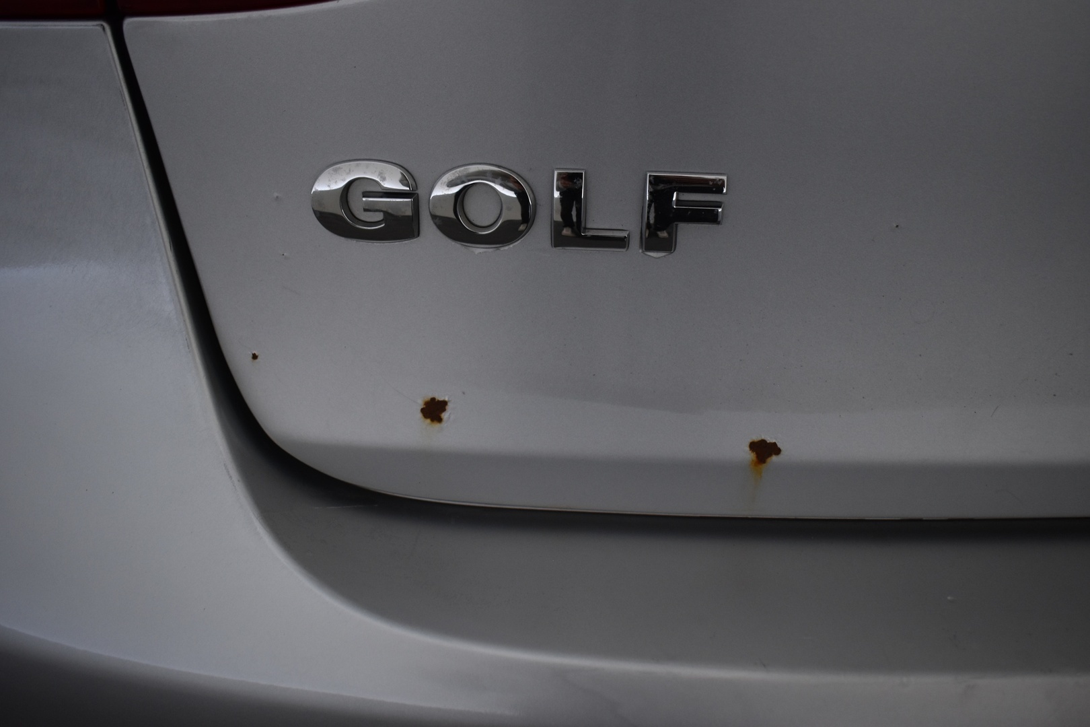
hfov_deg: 53.1
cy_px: 364
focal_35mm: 36
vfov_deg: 36.9
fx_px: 1090
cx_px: 545
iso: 720
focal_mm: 24
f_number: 4
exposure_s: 1/60
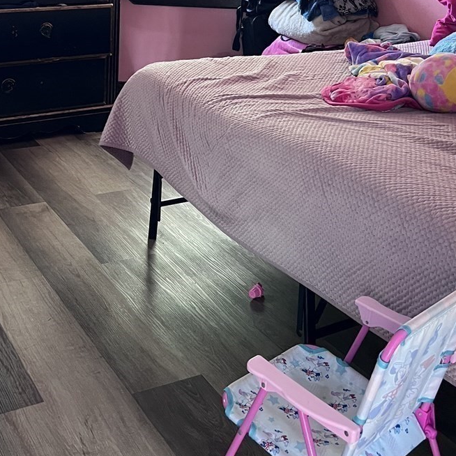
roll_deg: -2.6
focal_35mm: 54
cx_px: 242
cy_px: 36
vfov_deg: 30.1
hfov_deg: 31.6
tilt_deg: -9.1
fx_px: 805
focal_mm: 5.7
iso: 250
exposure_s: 1/60
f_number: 1.5
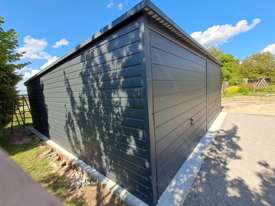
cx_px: 138
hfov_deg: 94.5
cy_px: 103
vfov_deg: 78.1
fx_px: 127
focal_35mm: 16
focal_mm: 1.64
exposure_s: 1/985
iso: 40
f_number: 2.2
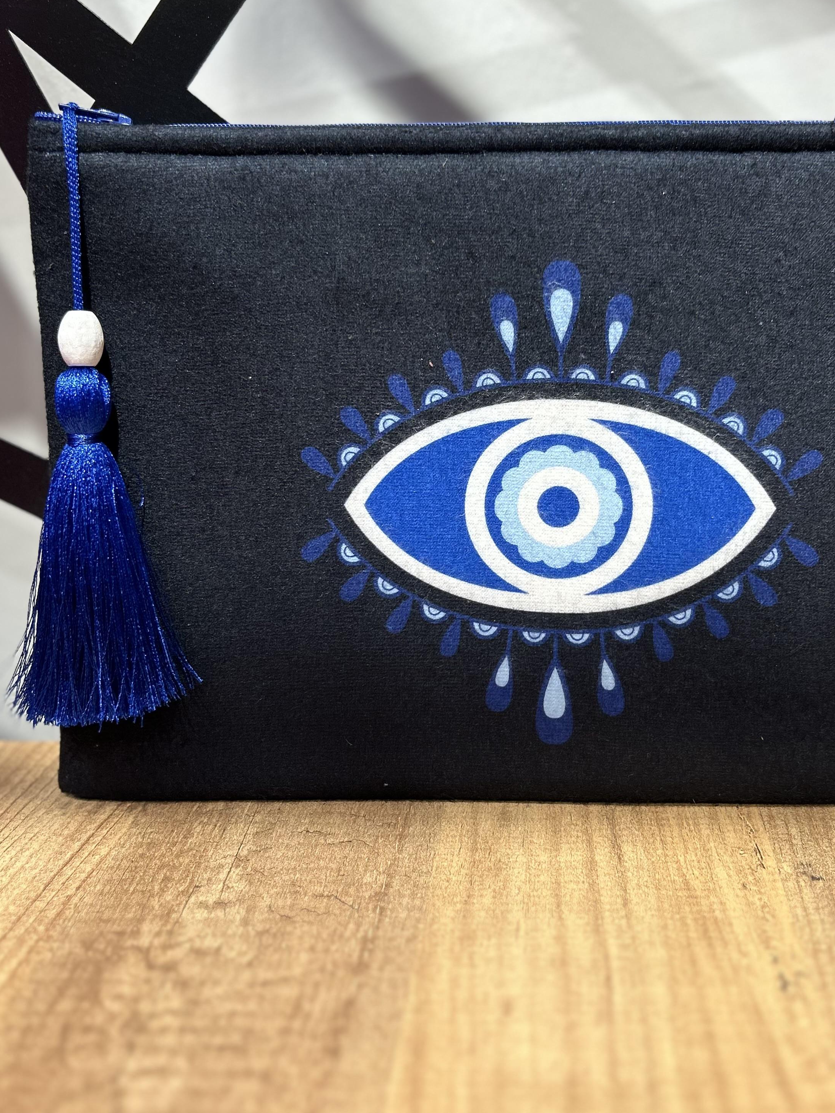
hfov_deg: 39.2
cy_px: 473
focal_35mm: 36
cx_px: 552
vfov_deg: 51.2
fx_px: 1158
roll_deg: -1.0
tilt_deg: -13.1
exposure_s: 1/100
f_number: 1.5
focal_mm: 5.7
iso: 40
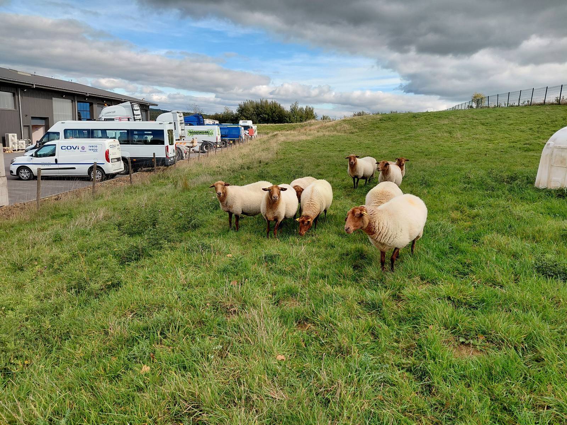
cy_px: 212
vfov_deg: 54.9
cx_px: 284
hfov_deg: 69.4
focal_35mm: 25
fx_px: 409
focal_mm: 4.69
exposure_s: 1/1352
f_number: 1.8
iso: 50
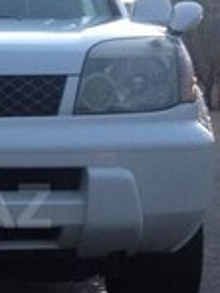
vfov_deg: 16.8
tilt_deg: -7.5
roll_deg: -2.5
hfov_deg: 12.1
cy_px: 206
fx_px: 991
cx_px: -101
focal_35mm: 117
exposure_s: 1/20
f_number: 2.4
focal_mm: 4.28
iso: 160
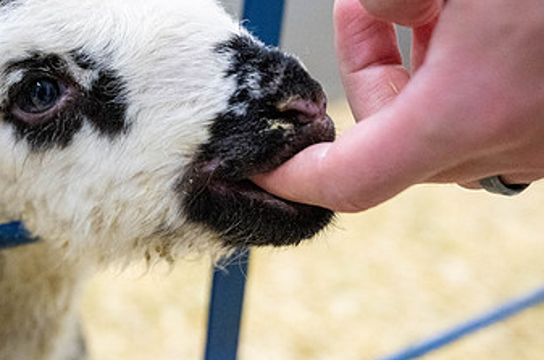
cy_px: 145
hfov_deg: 29.7
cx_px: 95
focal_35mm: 66
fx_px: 995
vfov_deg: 20.5
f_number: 3.5
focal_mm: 35
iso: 2500
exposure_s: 1/250
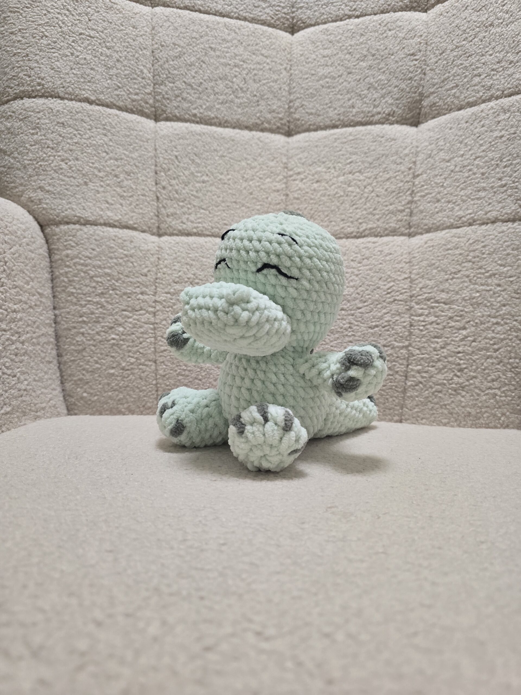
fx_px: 462
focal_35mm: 23
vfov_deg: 73.9
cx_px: 260
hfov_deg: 58.9
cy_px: 348
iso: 160
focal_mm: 6.3
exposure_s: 1/50
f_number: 1.7
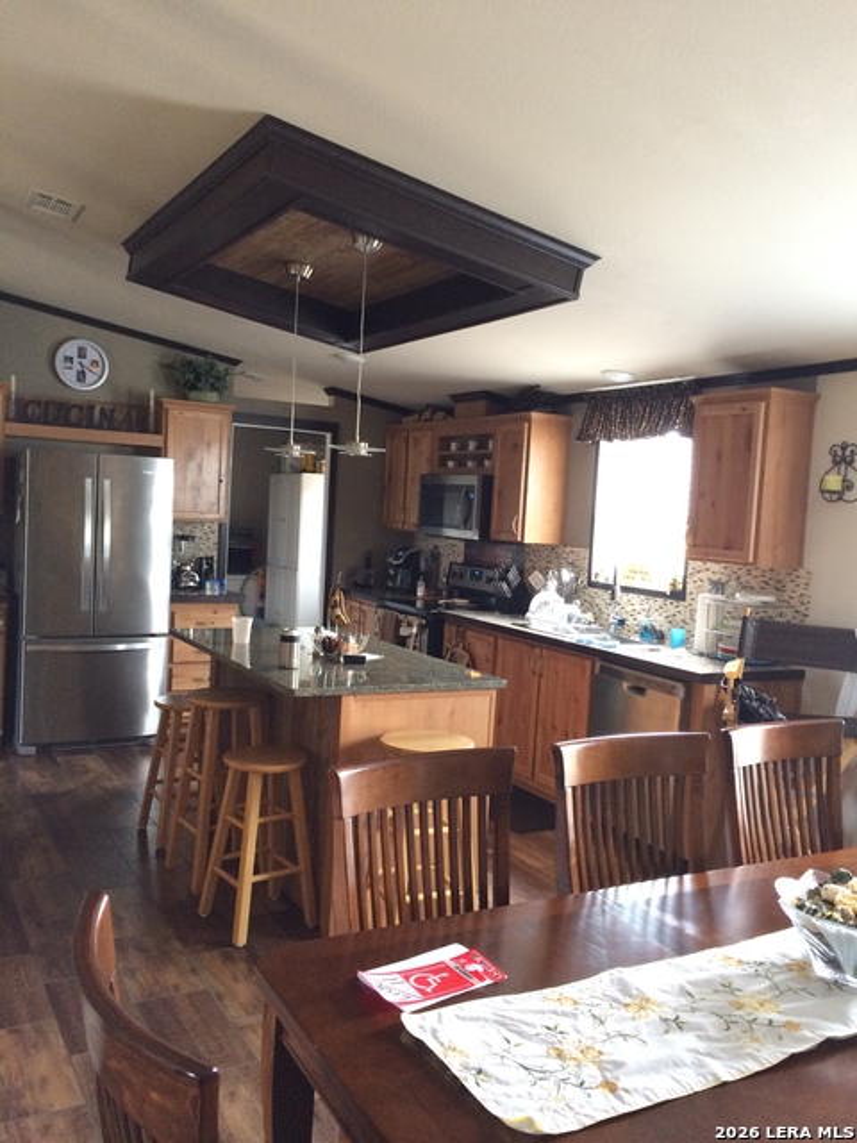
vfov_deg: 61.7
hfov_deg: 48.2
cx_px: 428
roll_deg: -0.3
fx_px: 957
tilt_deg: -6.4
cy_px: 572
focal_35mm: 29
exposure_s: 1/30
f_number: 2.2
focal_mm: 4.15
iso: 200
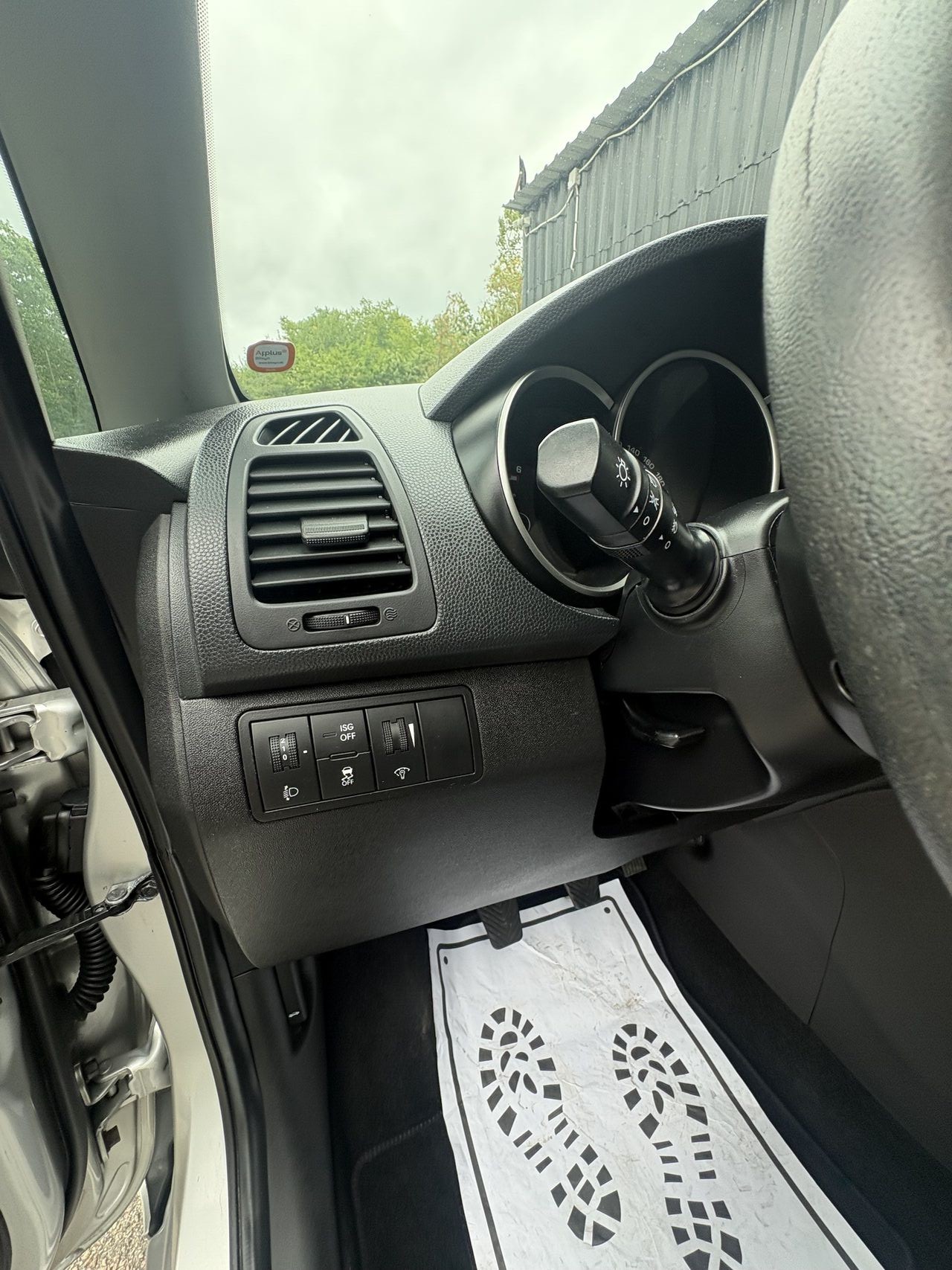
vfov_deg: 102.1
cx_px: 476
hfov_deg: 85.7
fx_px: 513
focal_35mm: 14
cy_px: 635
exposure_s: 1/130
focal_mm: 2.22
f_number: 2.2
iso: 80
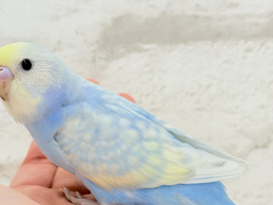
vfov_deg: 22.2
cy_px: 117
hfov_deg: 29.4
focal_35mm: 66
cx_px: 129
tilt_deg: -2.8
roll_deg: +3.0
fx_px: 521
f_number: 1.6
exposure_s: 1/100
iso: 80
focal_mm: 5.96
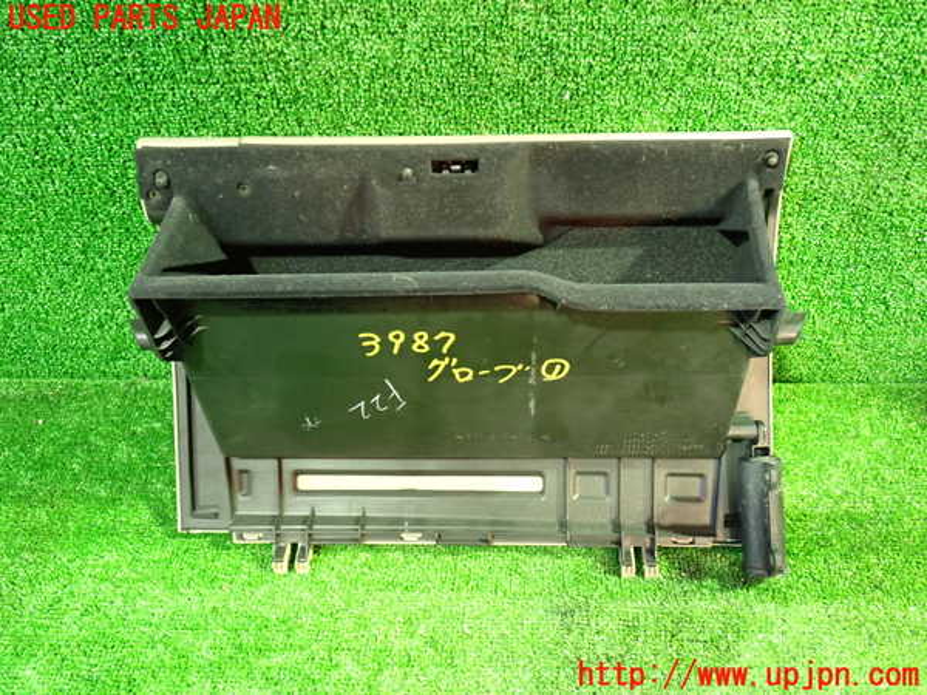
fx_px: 803
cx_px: 464
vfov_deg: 46.8
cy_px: 348
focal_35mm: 30
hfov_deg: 60.0
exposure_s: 1/10
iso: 800
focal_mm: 5.4
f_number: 2.3
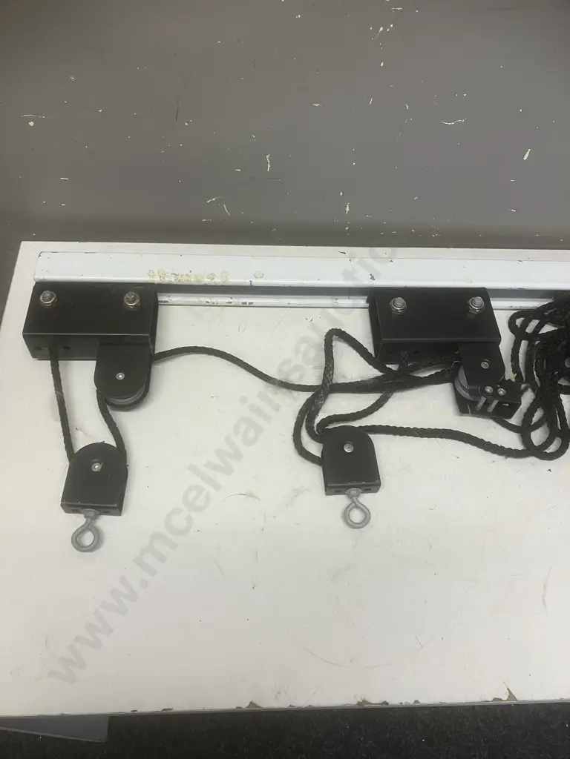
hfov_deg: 49.7
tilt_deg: -57.4
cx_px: 285
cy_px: 380
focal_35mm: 28
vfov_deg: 63.4
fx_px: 615
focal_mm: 3.99
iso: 50
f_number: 1.8
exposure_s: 1/50
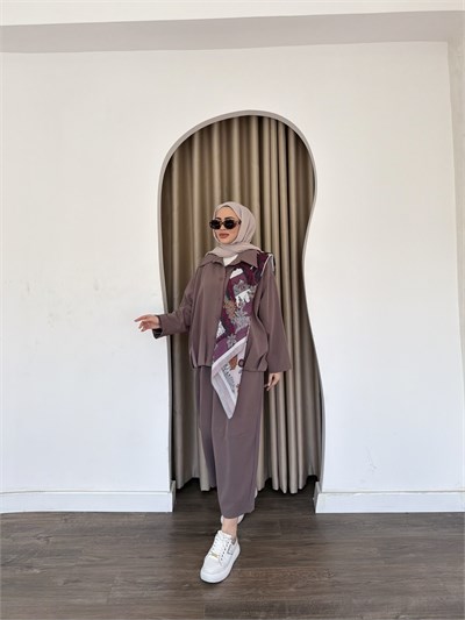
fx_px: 430
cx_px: 232
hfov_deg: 56.8
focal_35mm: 24
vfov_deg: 71.6
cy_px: 310
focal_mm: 6.76
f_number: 1.78
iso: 320
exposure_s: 1/1855
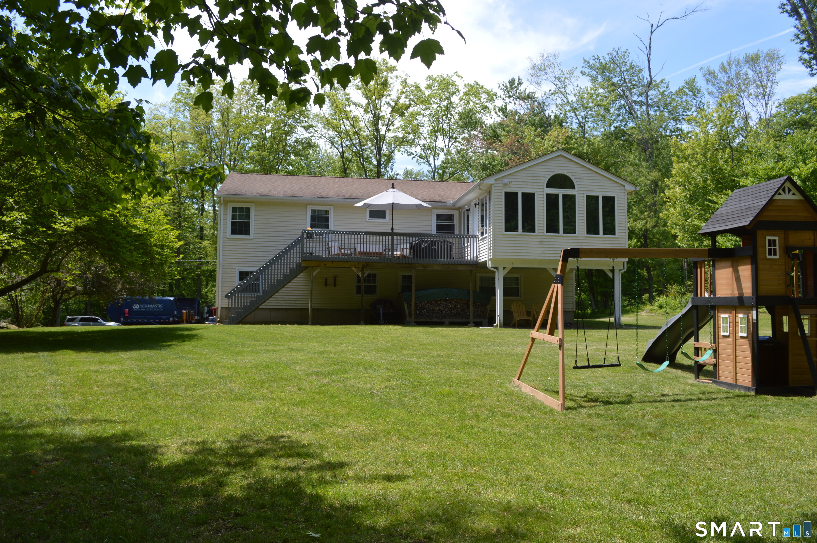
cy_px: 272
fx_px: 612
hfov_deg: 67.4
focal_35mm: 27
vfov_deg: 47.9
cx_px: 408
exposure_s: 1/160
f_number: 6.3
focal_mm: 18
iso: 100
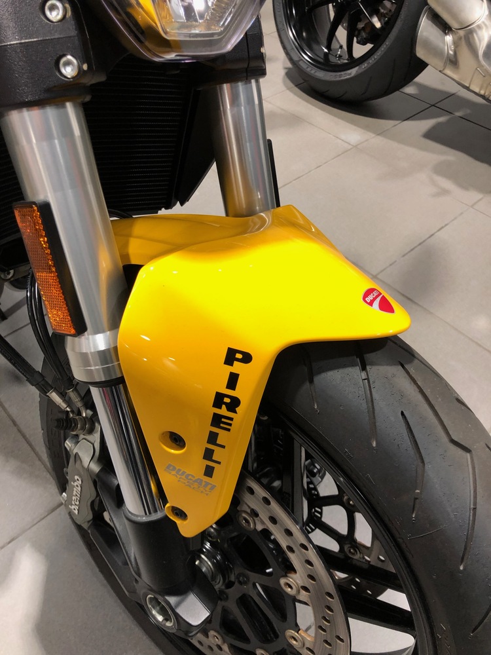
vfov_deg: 63.4
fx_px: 530
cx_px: 246
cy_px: 328
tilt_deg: -47.5
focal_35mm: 28
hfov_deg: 49.7
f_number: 1.8
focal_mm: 3.99
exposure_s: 1/24
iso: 40
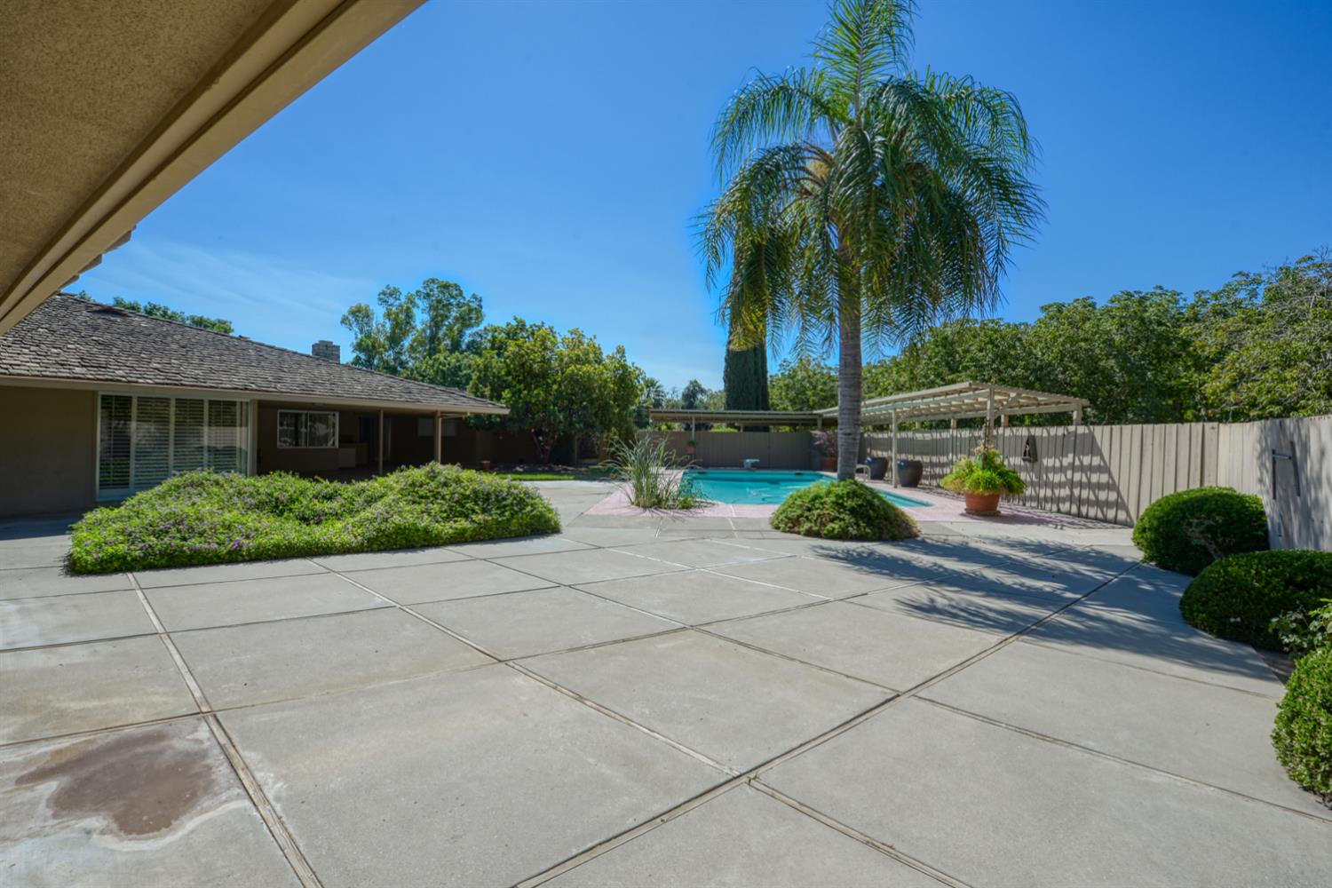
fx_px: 518
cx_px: 666
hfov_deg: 104.3
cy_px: 444
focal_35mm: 14
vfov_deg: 81.2
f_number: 10
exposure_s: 1/800
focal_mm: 14
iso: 400
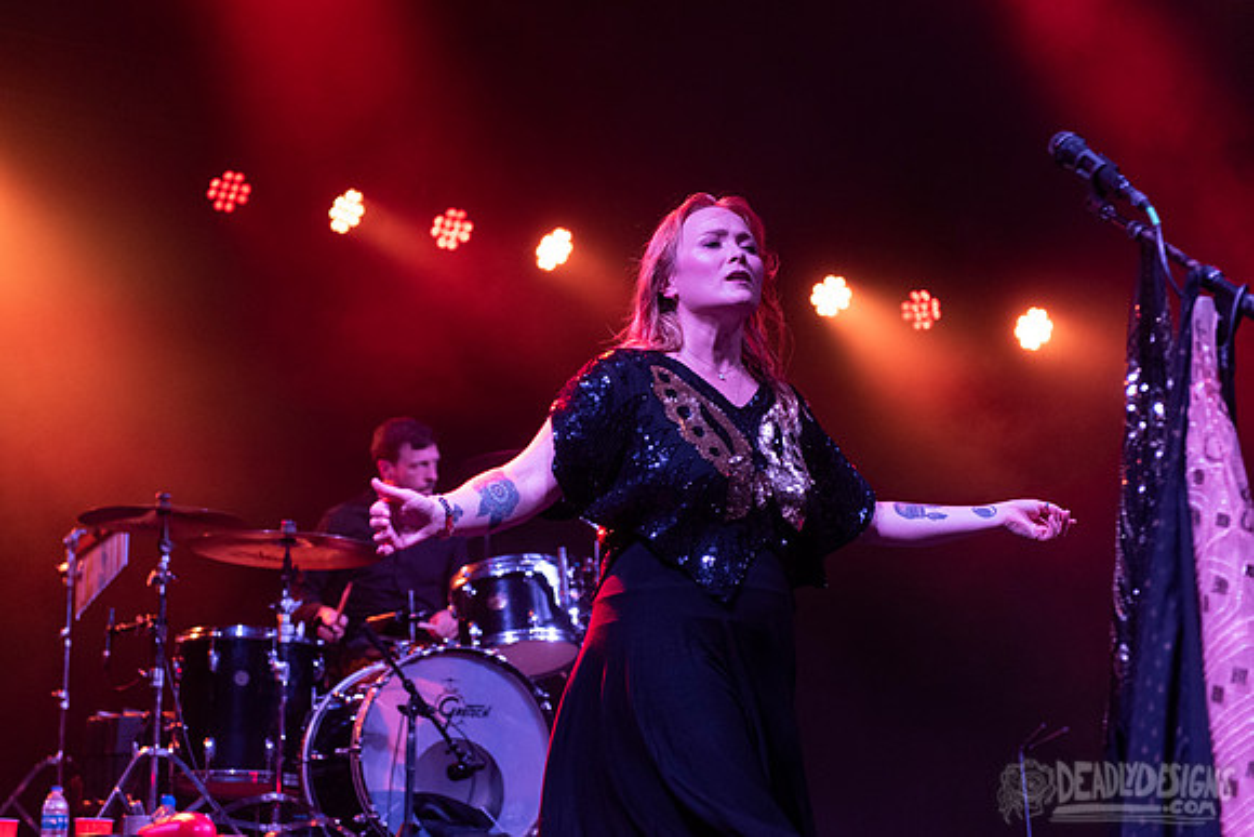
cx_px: 583
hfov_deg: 26.7
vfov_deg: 18.0
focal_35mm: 76
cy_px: 419
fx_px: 2642
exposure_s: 1/400
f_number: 3.5
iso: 2500
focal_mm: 70
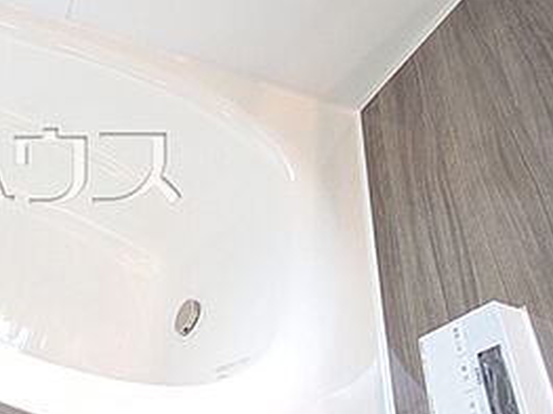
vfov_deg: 43.9
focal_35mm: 32
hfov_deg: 44.5
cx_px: -44
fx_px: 511
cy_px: 166
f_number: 2.2
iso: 55
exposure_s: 1/131
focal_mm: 1.83
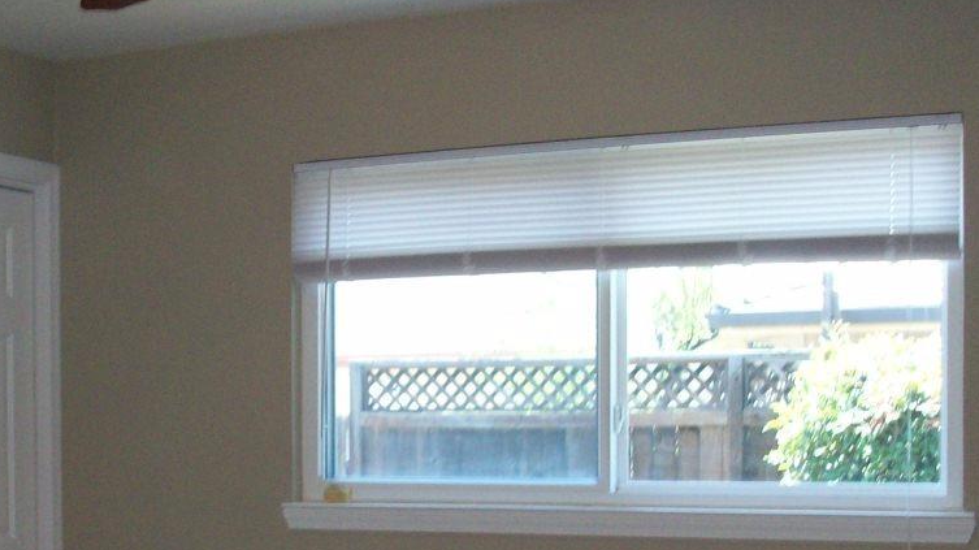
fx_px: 1635
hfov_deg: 33.1
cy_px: 454
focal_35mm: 63
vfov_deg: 18.9
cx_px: 348
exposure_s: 1/60
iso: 160
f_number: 2.8
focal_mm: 5.7
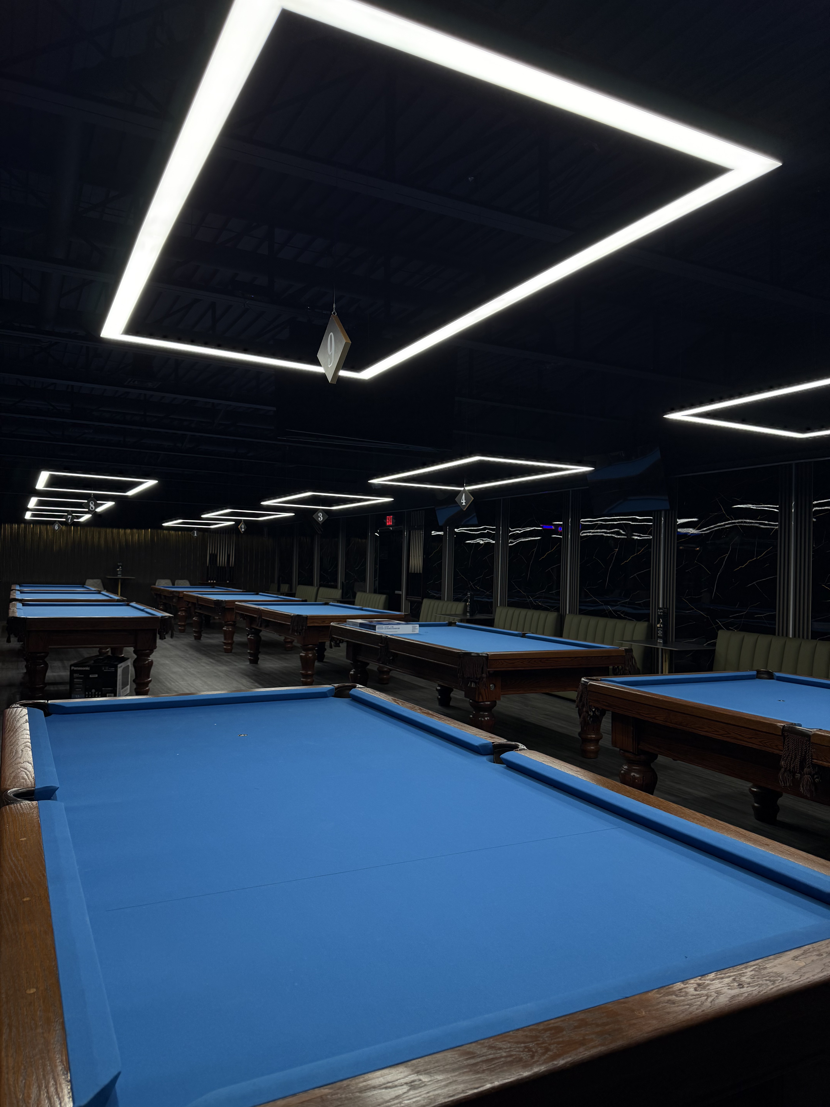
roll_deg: -1.6
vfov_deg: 71.6
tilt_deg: +1.3
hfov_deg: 56.8
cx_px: 415
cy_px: 554
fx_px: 767
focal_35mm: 24
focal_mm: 6.76
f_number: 1.78
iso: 125
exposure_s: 1/211
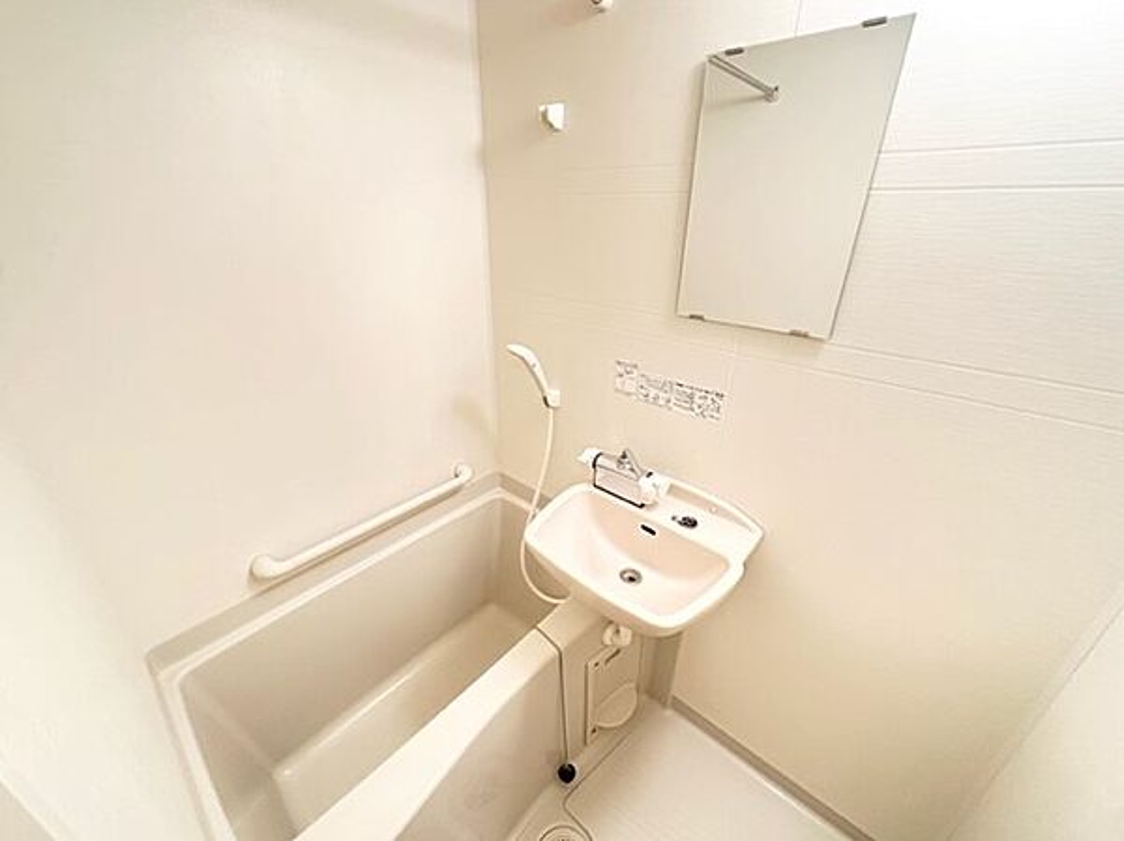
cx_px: 562
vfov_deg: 85.6
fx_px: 454
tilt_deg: -25.7
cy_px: 420
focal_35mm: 14
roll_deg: +0.5
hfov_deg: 102.1
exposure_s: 1/50
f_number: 2.2
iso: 800
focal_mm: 2.22
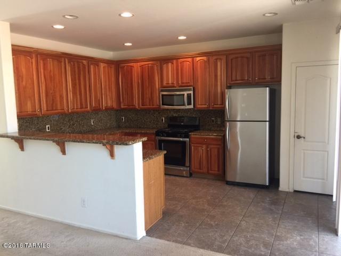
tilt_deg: -6.3
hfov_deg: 61.7
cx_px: 170
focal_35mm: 29
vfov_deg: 48.2
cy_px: 128
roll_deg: +0.3
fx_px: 286
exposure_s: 1/15
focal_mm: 4.15
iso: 40
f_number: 2.2
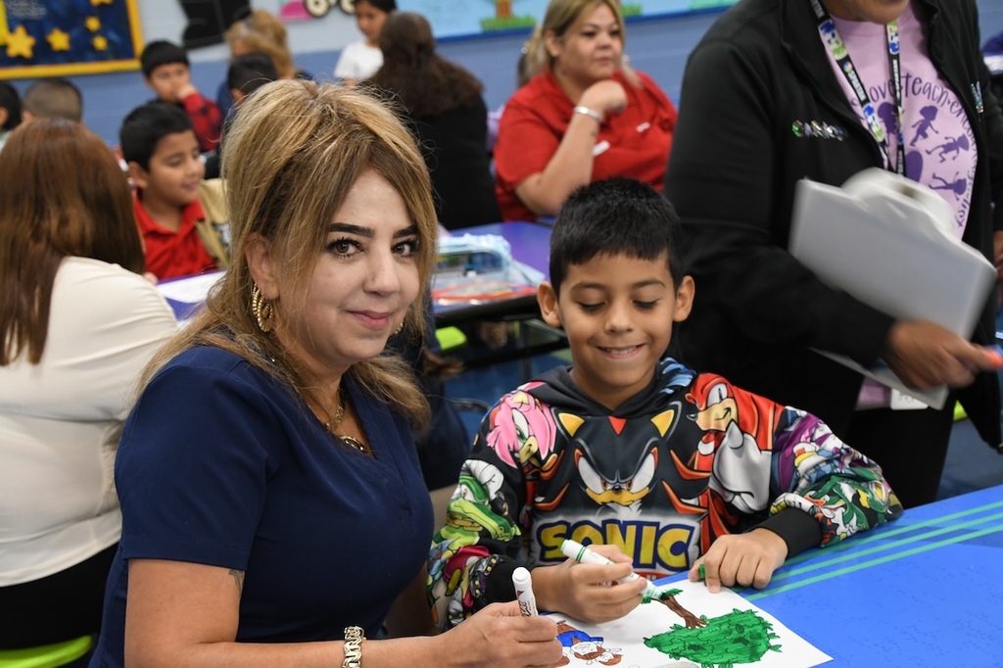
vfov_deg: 26.0
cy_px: 334
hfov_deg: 38.2
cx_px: 502
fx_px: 1448
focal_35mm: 52
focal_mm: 35
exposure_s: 1/60
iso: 2000
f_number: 5.6
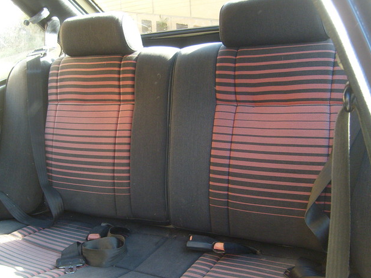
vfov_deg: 32.0
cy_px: 176
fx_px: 482
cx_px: 178
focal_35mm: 45
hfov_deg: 42.1
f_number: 2.8
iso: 80
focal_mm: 5.8
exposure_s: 1/60
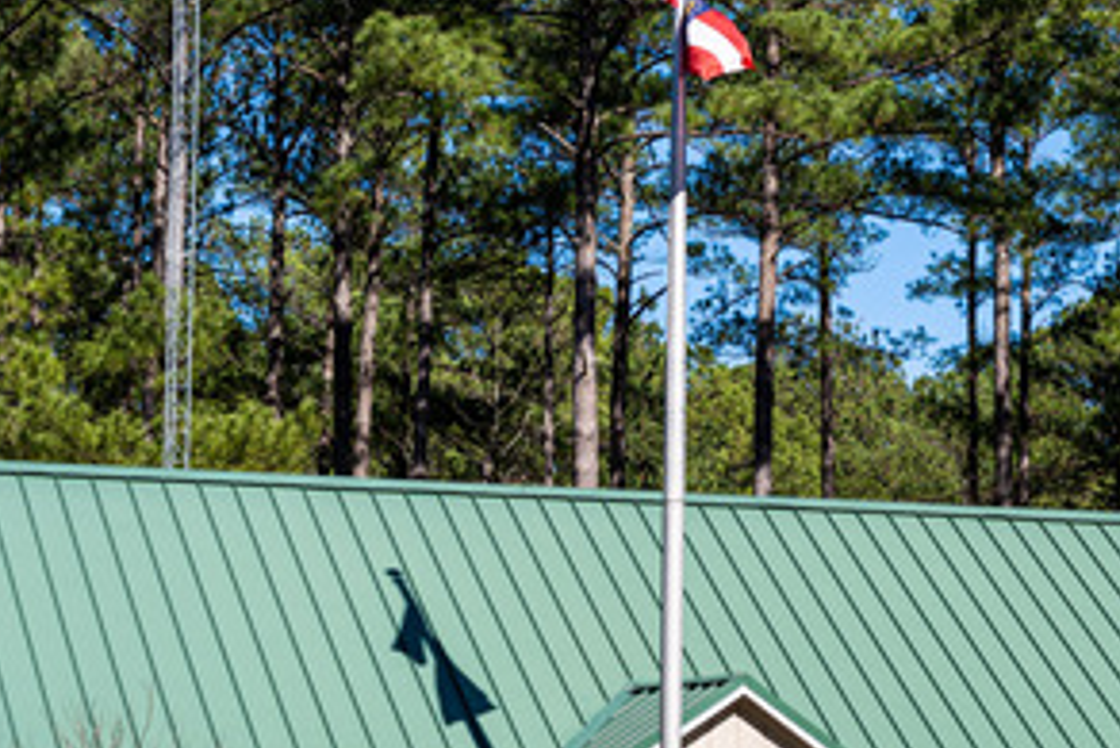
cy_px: 476
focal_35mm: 119
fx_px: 3704
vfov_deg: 11.5
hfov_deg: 17.1
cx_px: 782
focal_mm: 58
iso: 125
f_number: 4
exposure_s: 1/1250
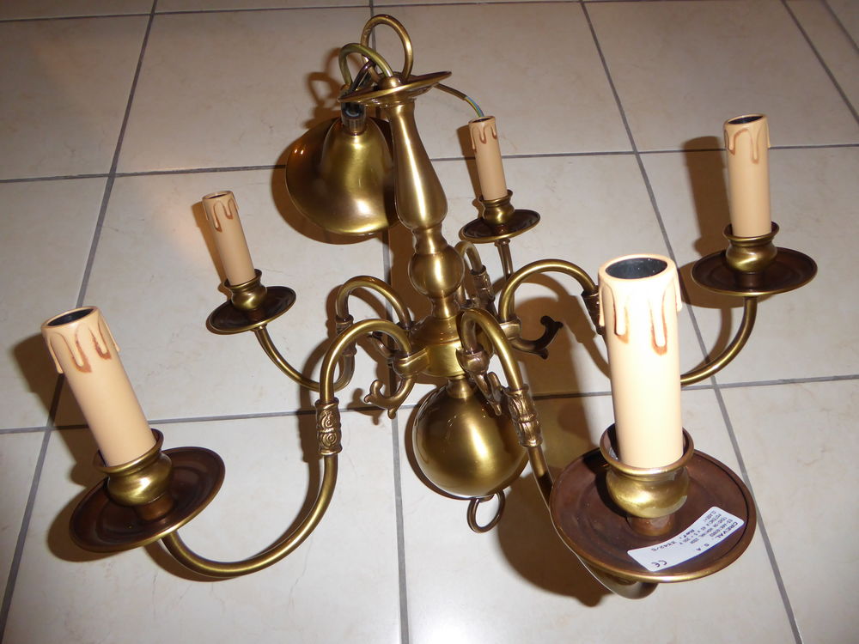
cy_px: 322
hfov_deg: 69.4
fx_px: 620
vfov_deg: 54.9
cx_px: 430
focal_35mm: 25
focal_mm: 4.3
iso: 250
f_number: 3.3
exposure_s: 1/60
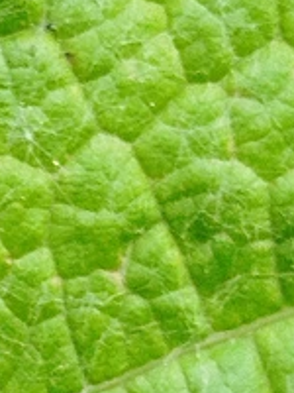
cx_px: -27
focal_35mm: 131
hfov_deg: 11.2
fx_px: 1483
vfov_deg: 14.9
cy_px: 338
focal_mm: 5.31
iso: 80
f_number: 1.7
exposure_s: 1/100
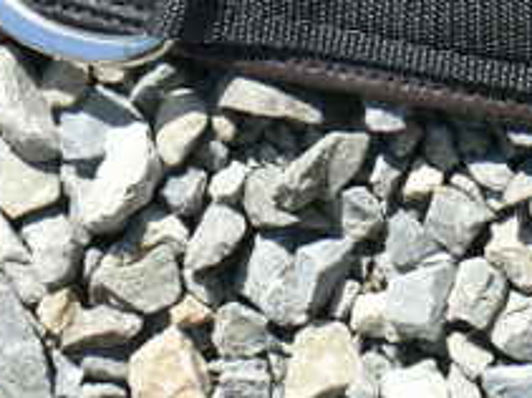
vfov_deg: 10.4
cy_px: -333
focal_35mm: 133
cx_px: 769
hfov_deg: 14.0
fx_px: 2043
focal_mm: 7.4
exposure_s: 1/250
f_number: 5.6
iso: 100
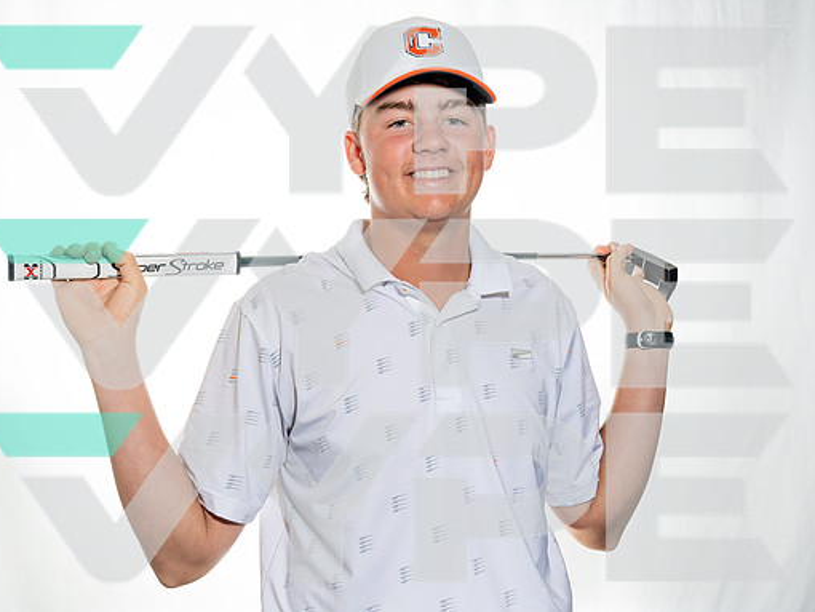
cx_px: 403
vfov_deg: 25.2
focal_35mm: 58
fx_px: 1366
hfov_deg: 33.2
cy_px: 331
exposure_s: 1/250
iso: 100
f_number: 8
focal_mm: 47
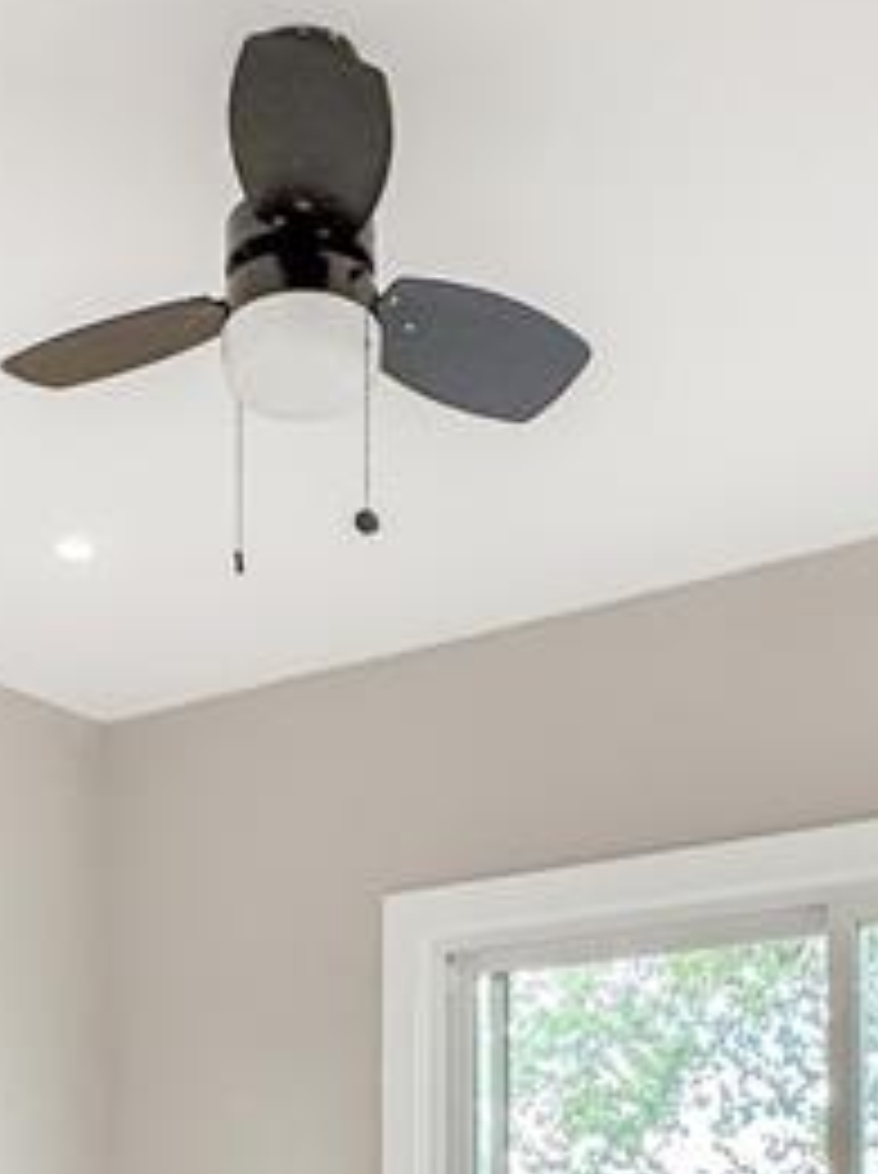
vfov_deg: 31.4
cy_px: 1264
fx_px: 1865
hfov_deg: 26.3
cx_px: 257
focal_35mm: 55
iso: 100
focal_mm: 2.22
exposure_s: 1/120
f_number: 2.2
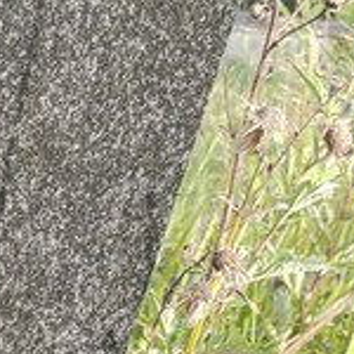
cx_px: -219
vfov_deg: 12.3
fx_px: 1469
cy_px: 684
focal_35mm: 127
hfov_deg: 12.8
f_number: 1.9
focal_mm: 5.52
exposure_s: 1/340
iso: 100
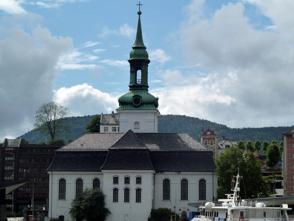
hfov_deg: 17.6
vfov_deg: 13.2
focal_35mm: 112
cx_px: 148
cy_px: 112
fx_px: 951
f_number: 5.6
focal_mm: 17
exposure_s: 1/800
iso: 125
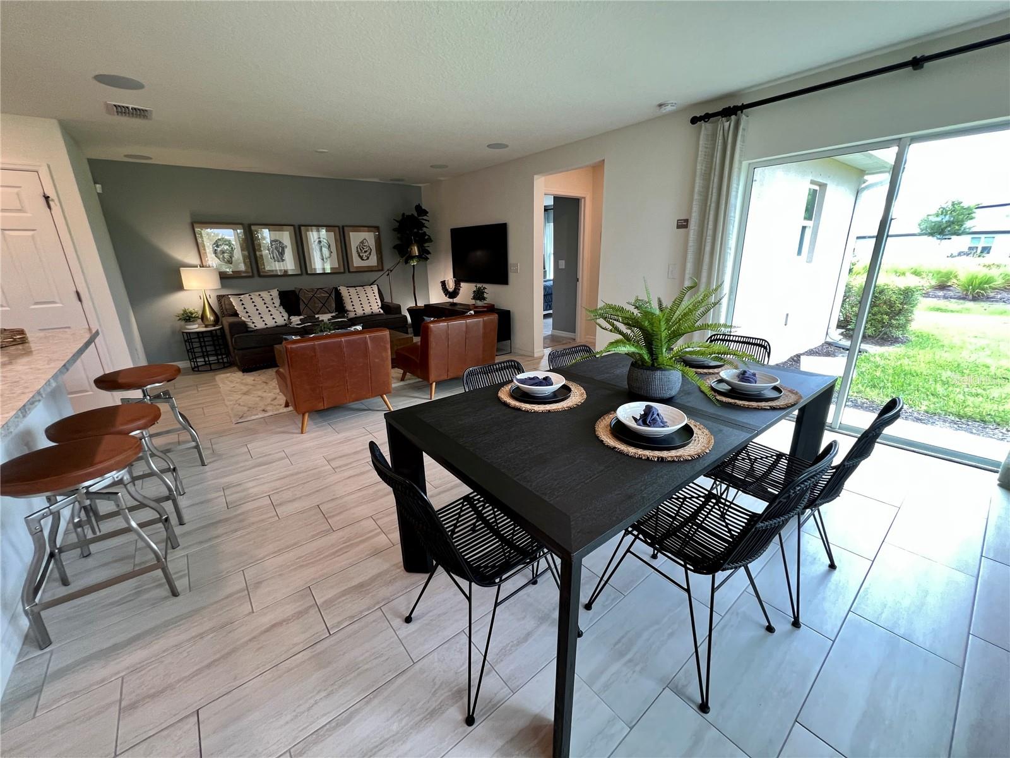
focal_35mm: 13
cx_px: 505
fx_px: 379
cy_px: 379
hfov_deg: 106.2
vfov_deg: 89.9
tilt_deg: -17.7
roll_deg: +2.0
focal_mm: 1.57
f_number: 1.8
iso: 160
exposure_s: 1/60
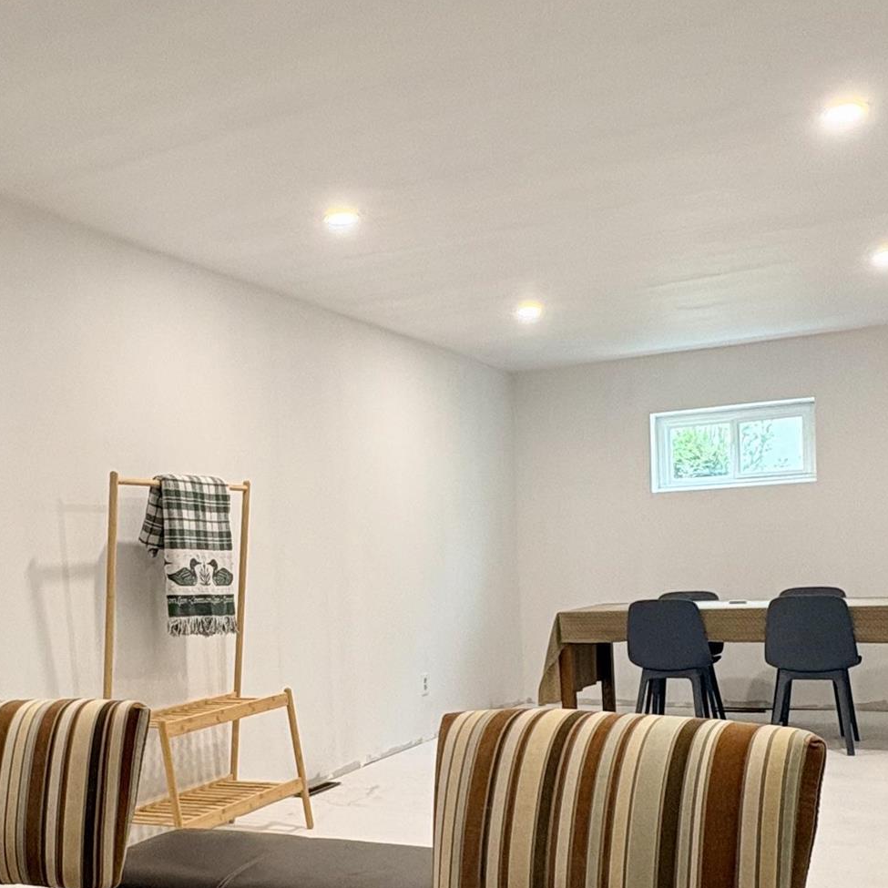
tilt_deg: -2.2
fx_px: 1132
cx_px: 358
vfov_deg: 42.1
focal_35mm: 39
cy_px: 617
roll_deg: +2.5
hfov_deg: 42.6
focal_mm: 2.22
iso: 125
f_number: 2.2
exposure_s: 1/60
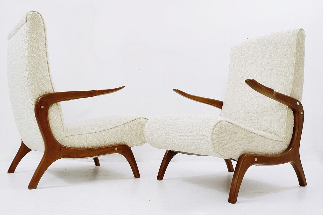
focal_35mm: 30
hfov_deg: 61.9
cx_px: 162
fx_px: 269
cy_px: 108
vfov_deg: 43.6
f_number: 4.2
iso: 500
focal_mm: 20.3
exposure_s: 1/30
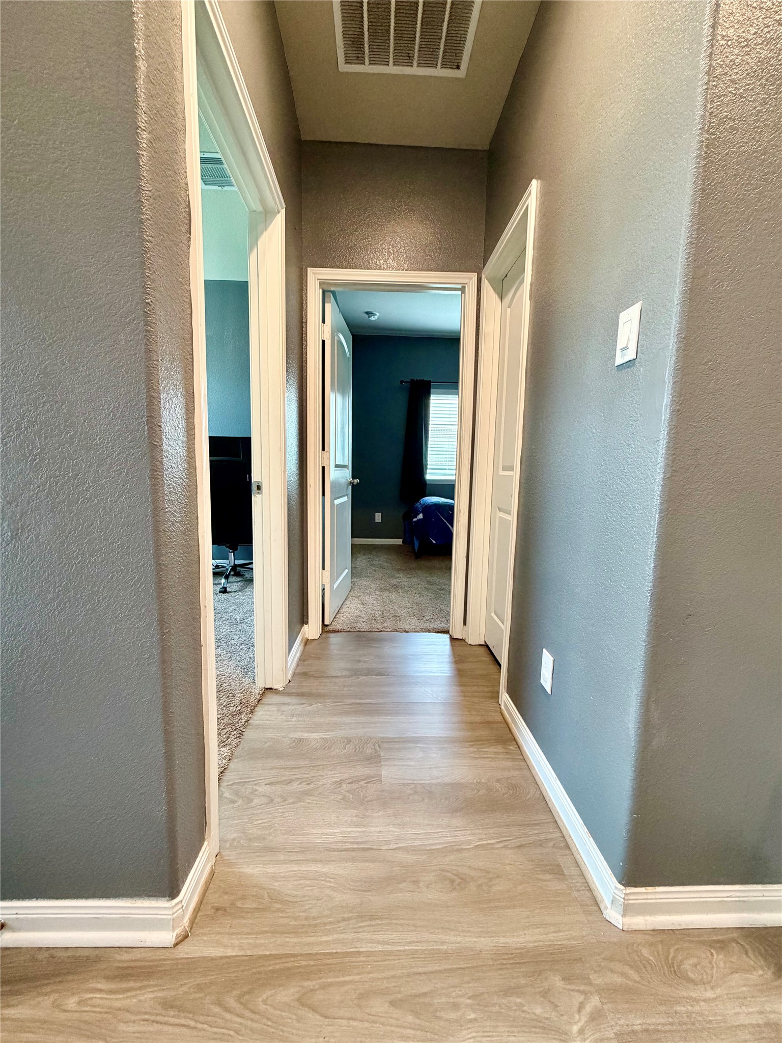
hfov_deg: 85.7
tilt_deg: -6.5
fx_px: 422
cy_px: 522
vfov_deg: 102.1
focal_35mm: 14
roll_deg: -1.0
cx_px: 391
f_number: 2.2
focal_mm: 2.22
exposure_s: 1/60
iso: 250
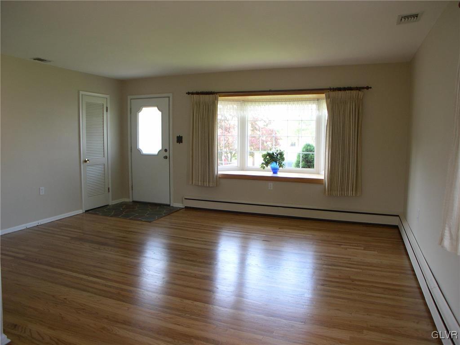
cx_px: 230
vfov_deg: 37.7
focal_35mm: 38
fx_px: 505
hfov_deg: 49.0
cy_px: 172
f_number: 2.8
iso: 100
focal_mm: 8
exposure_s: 1/26
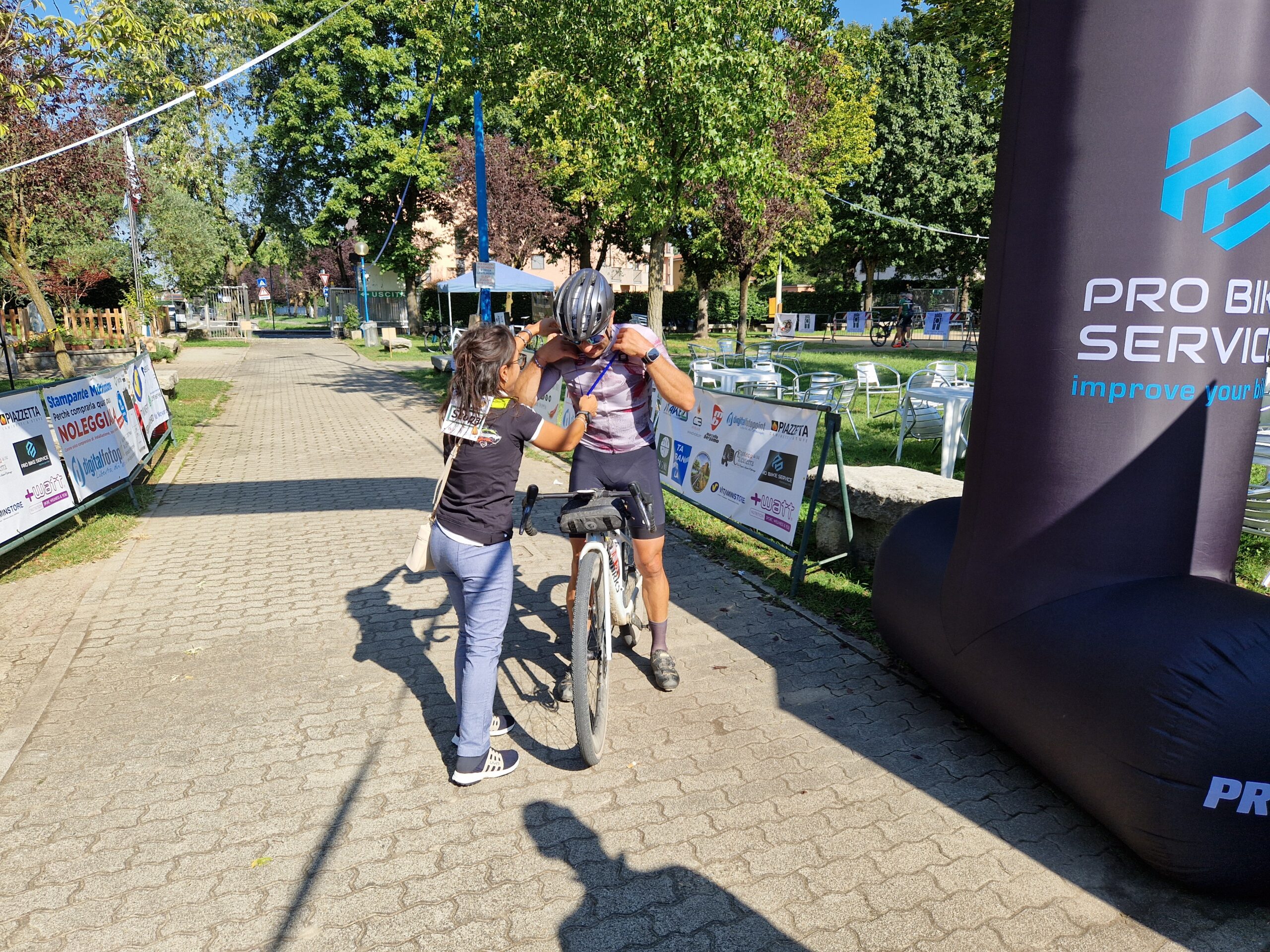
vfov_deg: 58.9
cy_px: 476
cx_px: 635
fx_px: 844
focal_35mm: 23
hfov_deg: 73.9
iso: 50
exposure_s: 1/1040
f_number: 1.8
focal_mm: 5.4
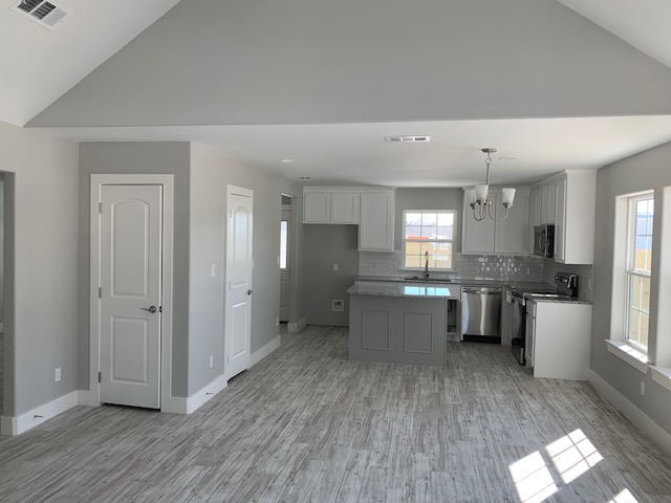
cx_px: 336
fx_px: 504
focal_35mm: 26
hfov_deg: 67.3
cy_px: 252
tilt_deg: -2.6
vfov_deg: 53.1
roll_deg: -0.6
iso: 32
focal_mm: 4.25
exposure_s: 1/122
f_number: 1.8
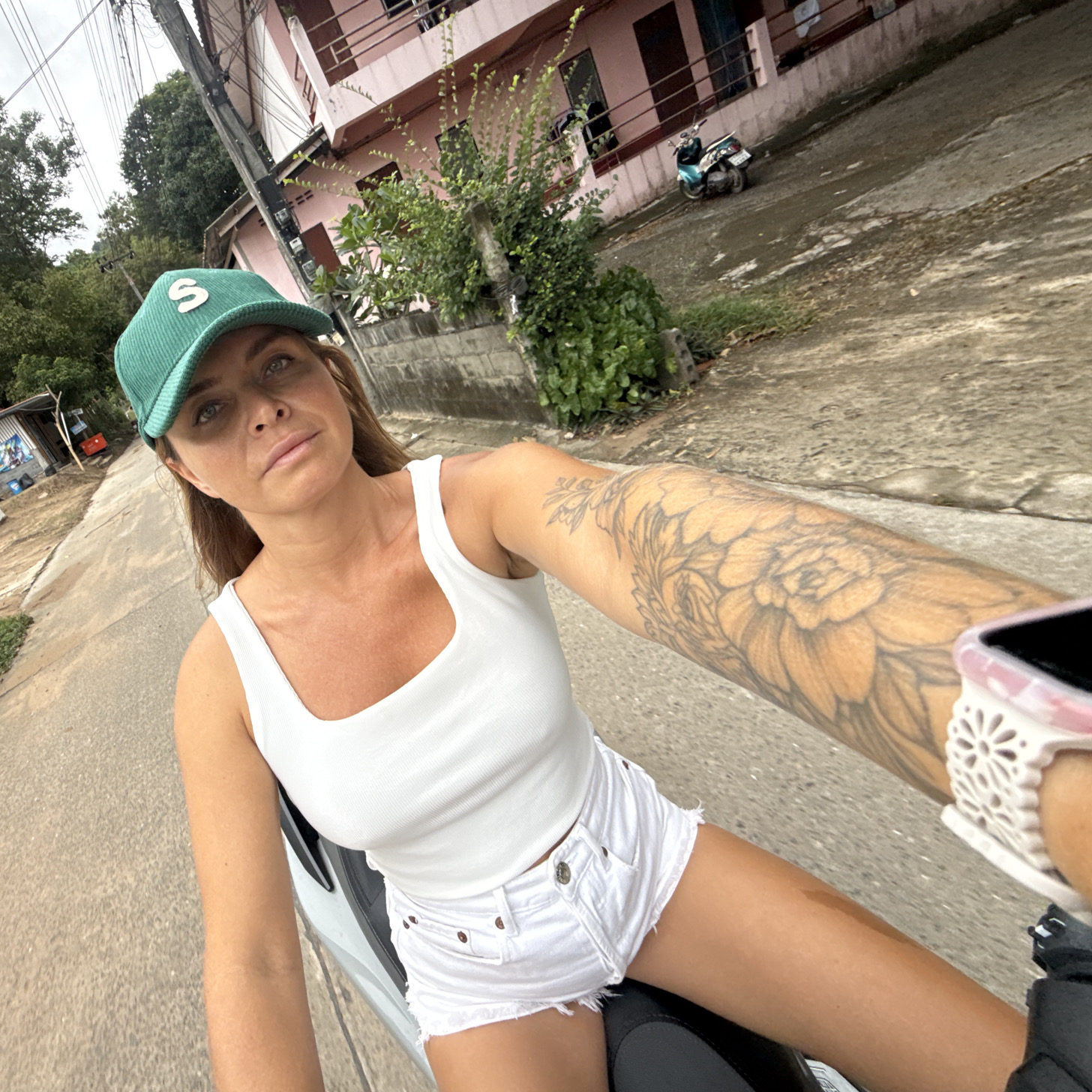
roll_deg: +29.9
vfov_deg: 84.0
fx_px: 607
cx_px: 354
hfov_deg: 80.8
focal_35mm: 17
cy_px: 544
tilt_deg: -17.7
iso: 64
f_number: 2.2
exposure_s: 1/312
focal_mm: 2.22
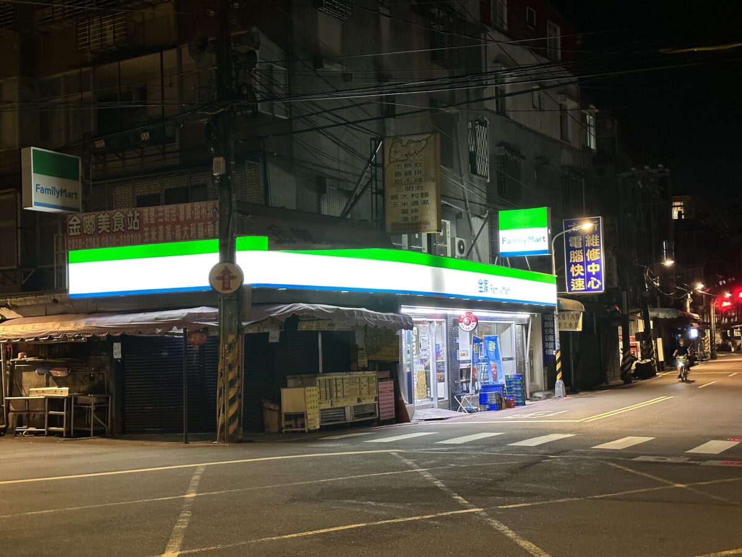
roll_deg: +1.8
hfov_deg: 39.7
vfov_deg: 30.3
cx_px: 371
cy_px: 278
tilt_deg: +3.1
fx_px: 1029
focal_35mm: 48
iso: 500
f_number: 1.78
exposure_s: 1/30
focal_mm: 6.86
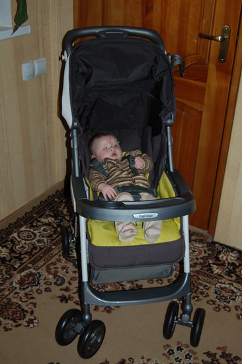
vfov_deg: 43.6
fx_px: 454
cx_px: 121
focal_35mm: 45
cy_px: 182
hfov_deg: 29.8
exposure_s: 1/60
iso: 400
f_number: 4.2
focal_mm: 30
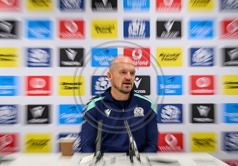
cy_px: 87
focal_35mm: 62
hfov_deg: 31.9
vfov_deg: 22.6
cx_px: 138
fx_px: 416
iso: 400
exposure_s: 1/15
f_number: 5.6
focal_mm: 38
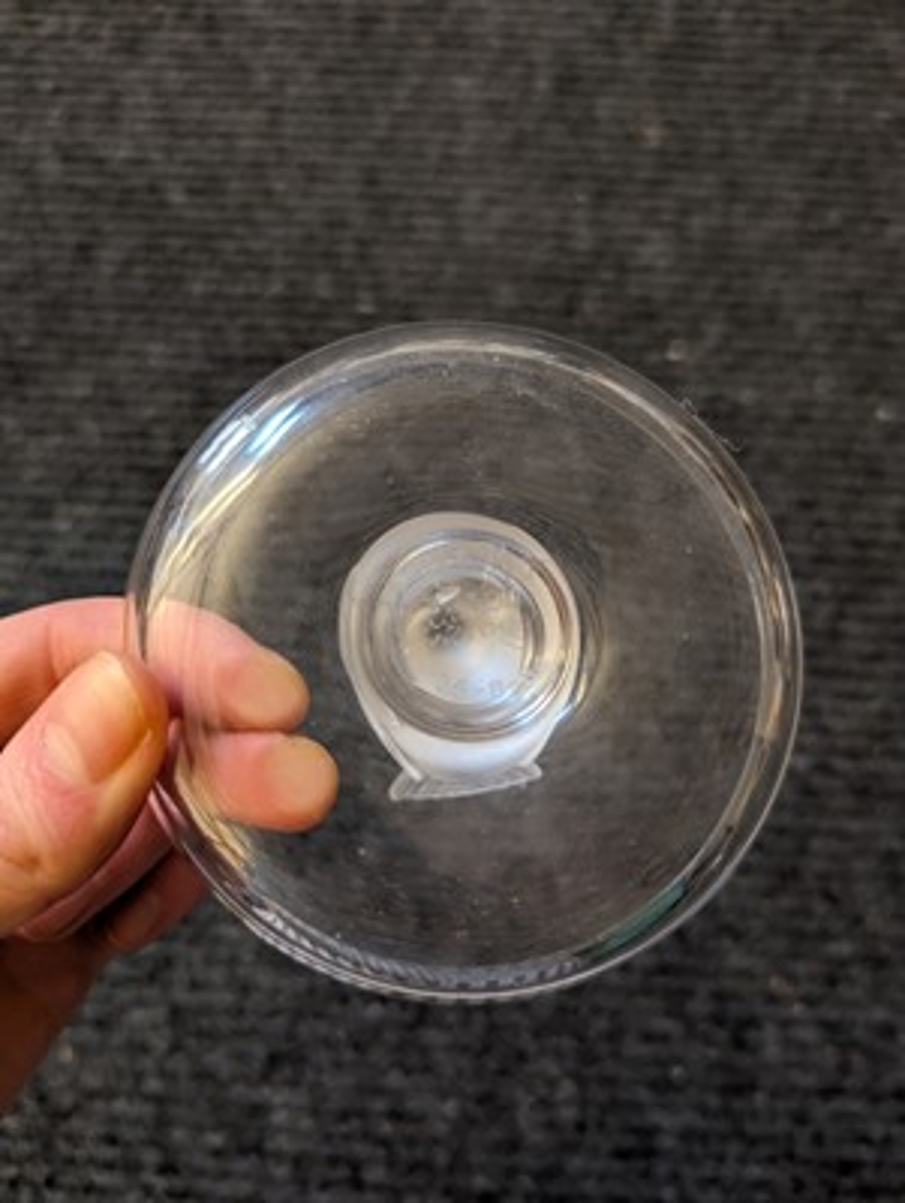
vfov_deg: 71.5
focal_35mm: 24
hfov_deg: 56.9
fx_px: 835
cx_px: 452
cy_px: 602
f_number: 1.85
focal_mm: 6.81
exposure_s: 1/100
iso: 1022
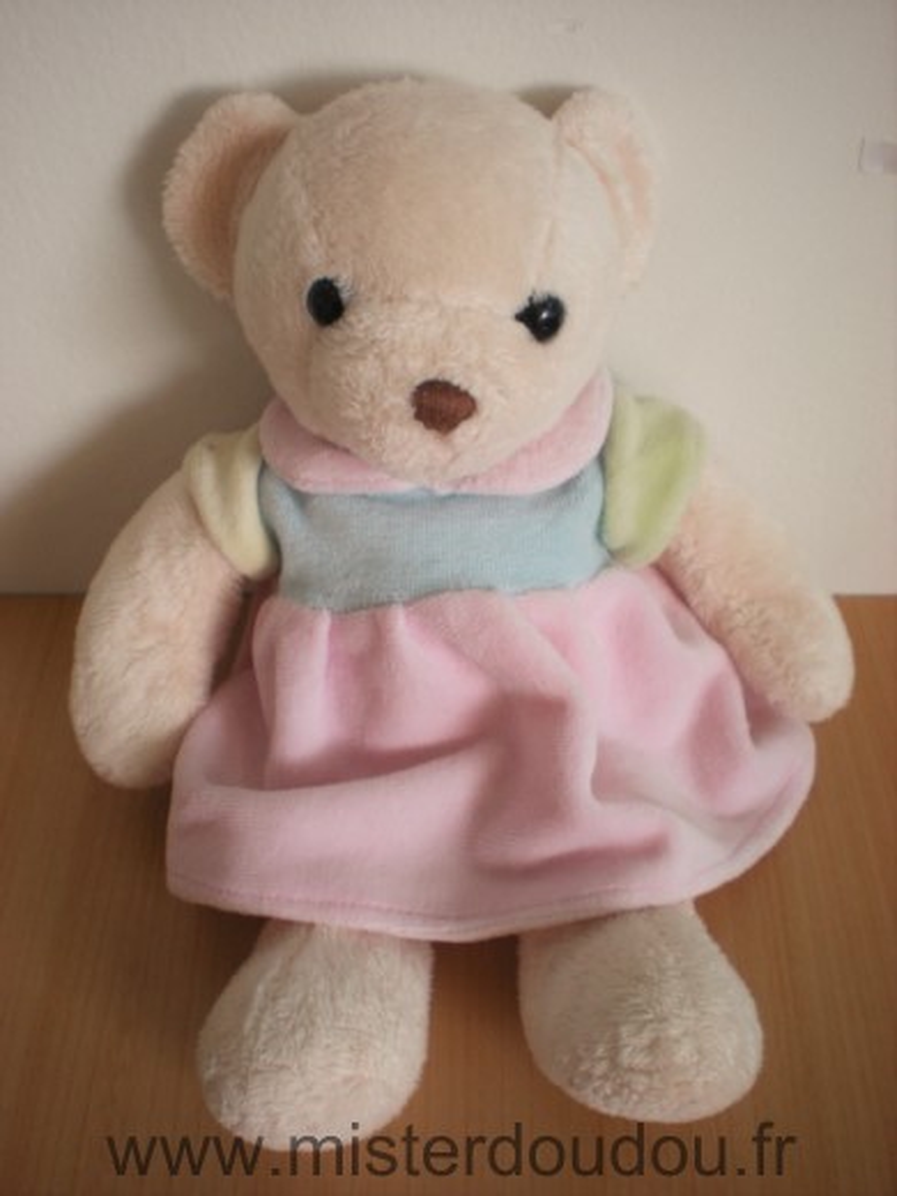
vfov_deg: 49.0
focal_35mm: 38
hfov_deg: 37.7
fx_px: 1313
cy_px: 598
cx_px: 448
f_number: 3.1
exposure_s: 1/60.2
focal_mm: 6.3
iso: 111
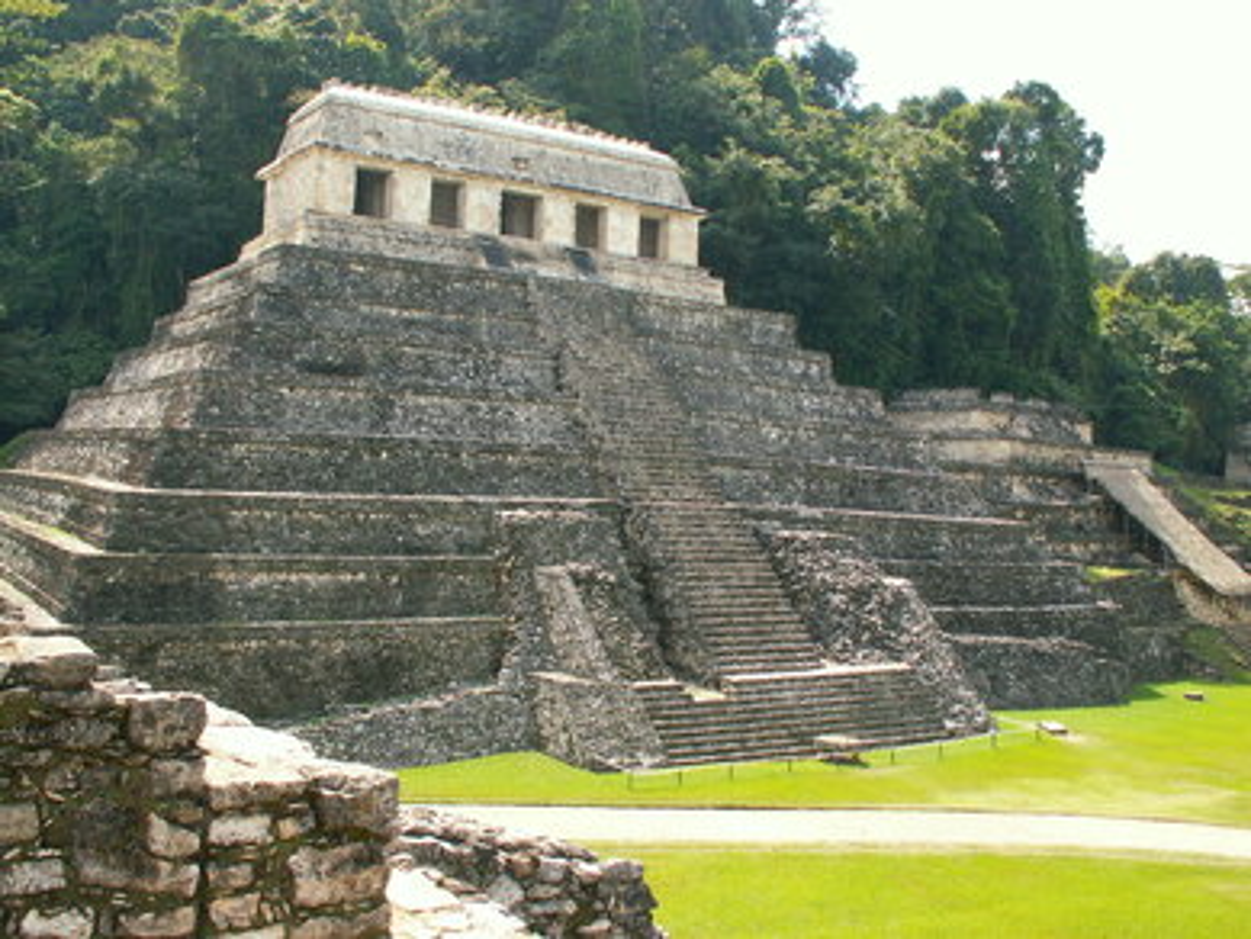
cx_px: 626
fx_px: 1265
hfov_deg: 52.6
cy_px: 470
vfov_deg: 40.7
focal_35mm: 35
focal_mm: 5.86
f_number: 5
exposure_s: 1/125
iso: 50
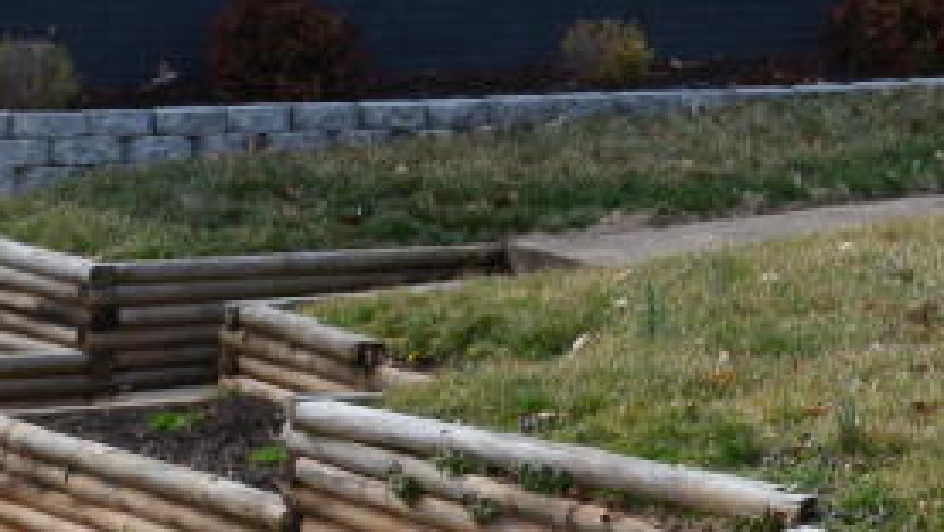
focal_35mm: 157
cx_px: 1172
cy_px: -194
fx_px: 3931
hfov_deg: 13.3
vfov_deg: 7.6
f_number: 11
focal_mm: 24
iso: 200
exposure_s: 1/100
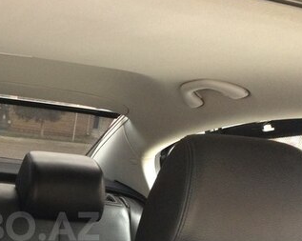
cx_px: 2
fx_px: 527
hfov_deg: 29.9
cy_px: 226
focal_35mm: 59
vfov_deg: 24.8
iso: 160
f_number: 2.2
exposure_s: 1/33
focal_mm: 4.15
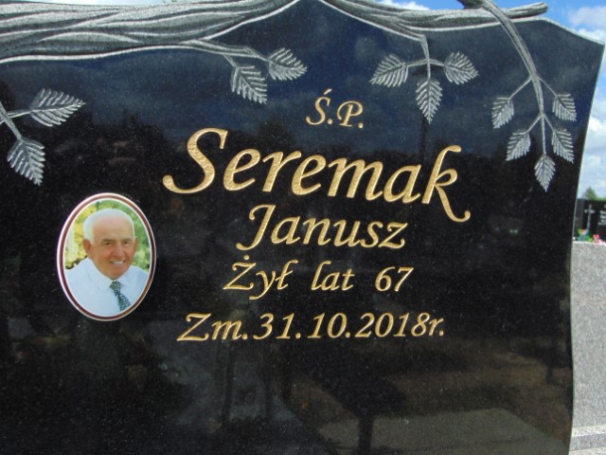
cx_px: 303
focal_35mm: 33
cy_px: 228
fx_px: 578
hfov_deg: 55.4
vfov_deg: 42.9
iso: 80
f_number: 3.2
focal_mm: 5.8
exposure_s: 1/1000
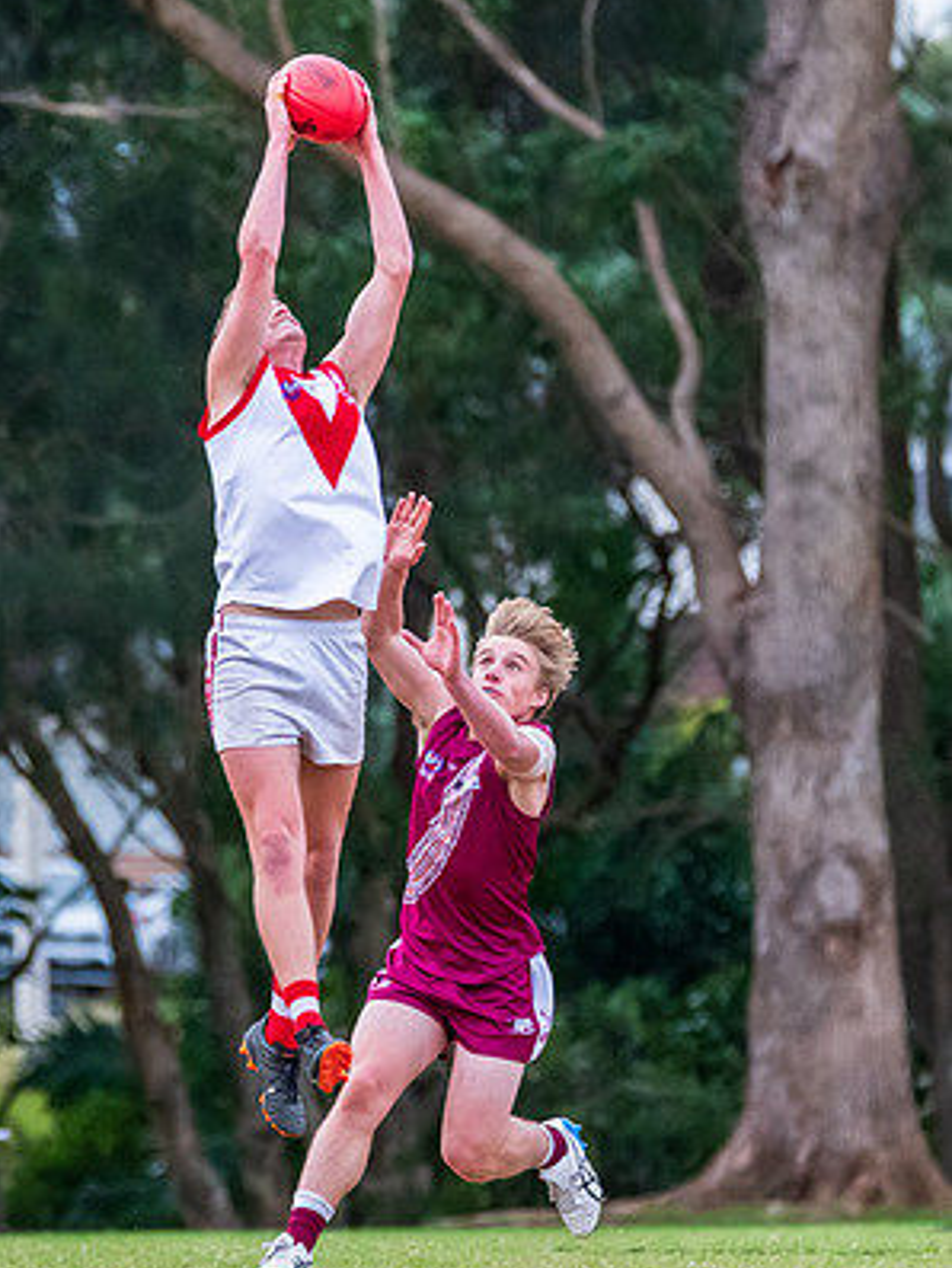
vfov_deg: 2.8
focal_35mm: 699
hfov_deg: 2.1
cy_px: 771
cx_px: 386
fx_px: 25618
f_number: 5.6
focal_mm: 320
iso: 3200
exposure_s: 1/1250
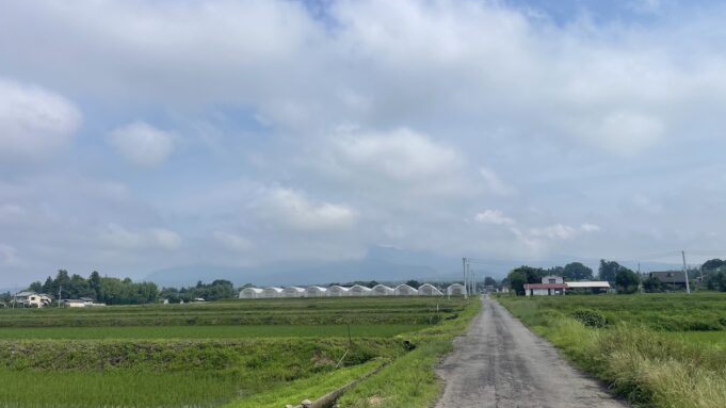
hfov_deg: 67.9
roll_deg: -0.1
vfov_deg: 41.5
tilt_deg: +10.8
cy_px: 195
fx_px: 539
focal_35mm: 28
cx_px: 357
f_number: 1.6
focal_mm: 5.1
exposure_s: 1/6579
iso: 32
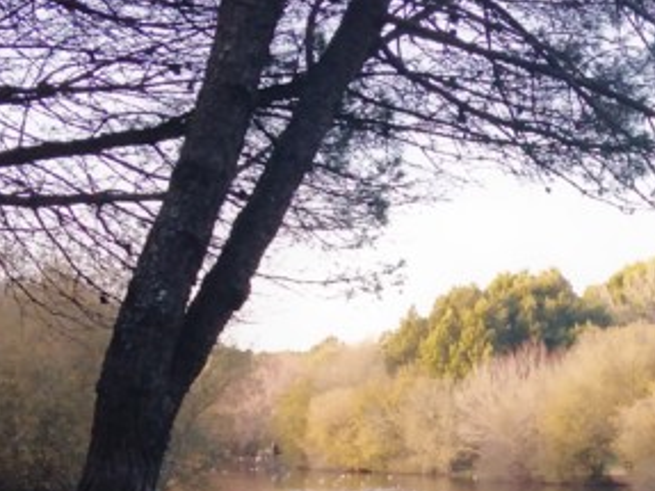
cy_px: 544
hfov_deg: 22.1
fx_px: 1646
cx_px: 545
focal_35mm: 87
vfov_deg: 16.4
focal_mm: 3.6
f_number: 1.8
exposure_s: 1/180
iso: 100
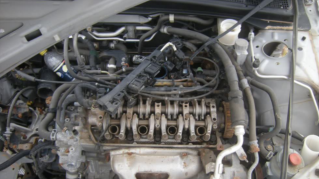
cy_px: 109
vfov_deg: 36.5
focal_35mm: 32
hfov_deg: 61.0
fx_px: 271
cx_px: 167
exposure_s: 1/102
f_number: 2.8
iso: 64
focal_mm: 4.7
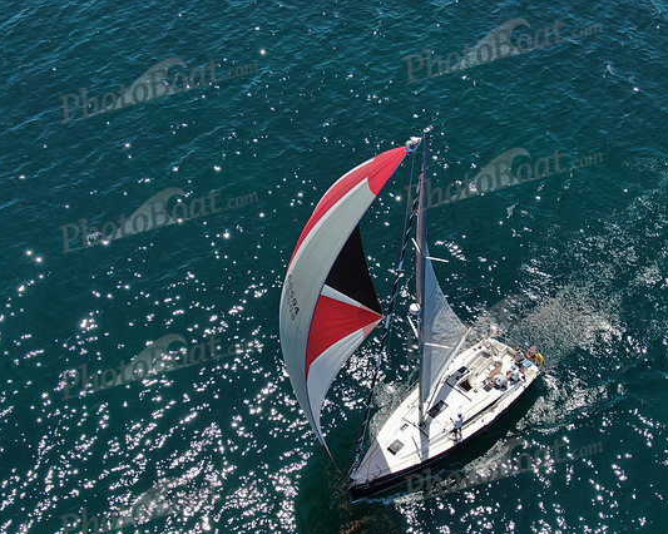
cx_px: 332
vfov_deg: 29.7
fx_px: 1008
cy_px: 270
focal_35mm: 51
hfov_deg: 36.7
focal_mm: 8.6
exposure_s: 1/800
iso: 100
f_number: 3.8
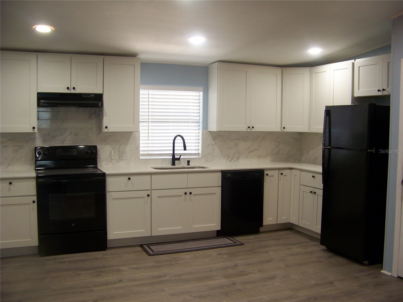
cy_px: 151
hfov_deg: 51.4
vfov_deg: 39.7
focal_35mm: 36
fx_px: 419
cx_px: 202
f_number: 2.8
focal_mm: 5.85
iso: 100
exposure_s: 1/30
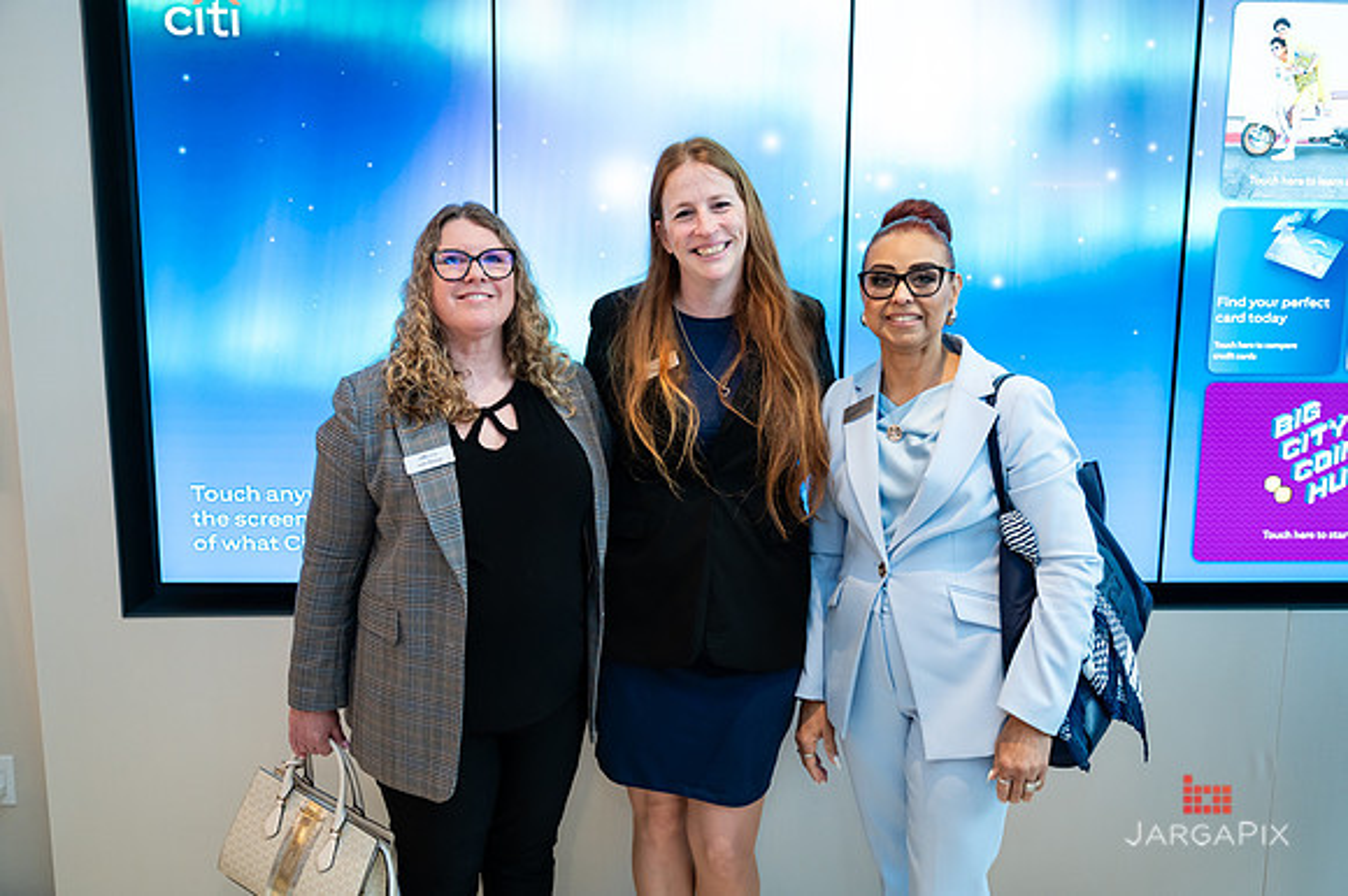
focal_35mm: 32
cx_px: 674
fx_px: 1207
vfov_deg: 40.8
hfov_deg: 58.4
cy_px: 448
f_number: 3.2
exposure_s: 1/200
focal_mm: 31.5
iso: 1250
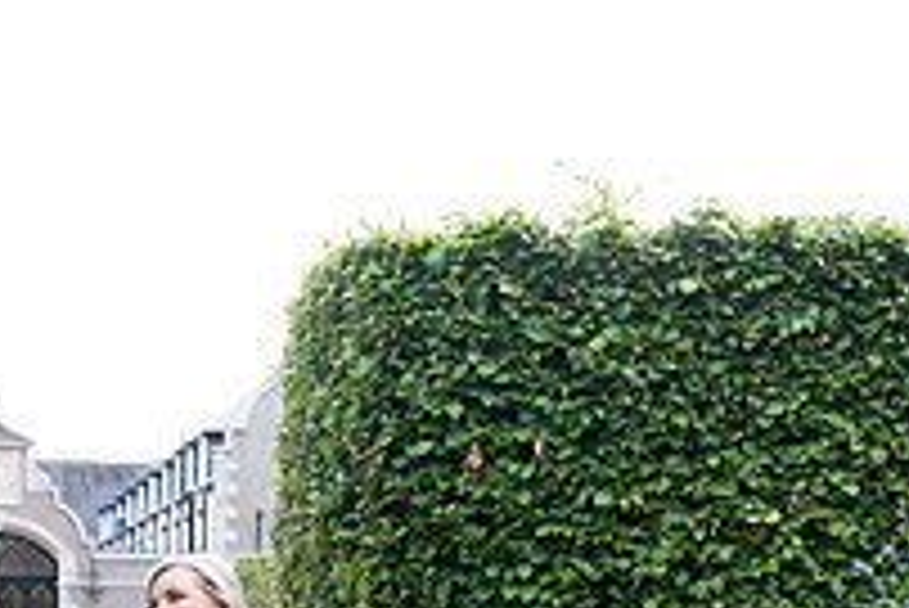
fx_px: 1743
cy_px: 813
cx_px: 122
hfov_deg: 28.3
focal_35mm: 69
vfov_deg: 18.3
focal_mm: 24
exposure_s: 1/200
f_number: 2.8
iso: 400
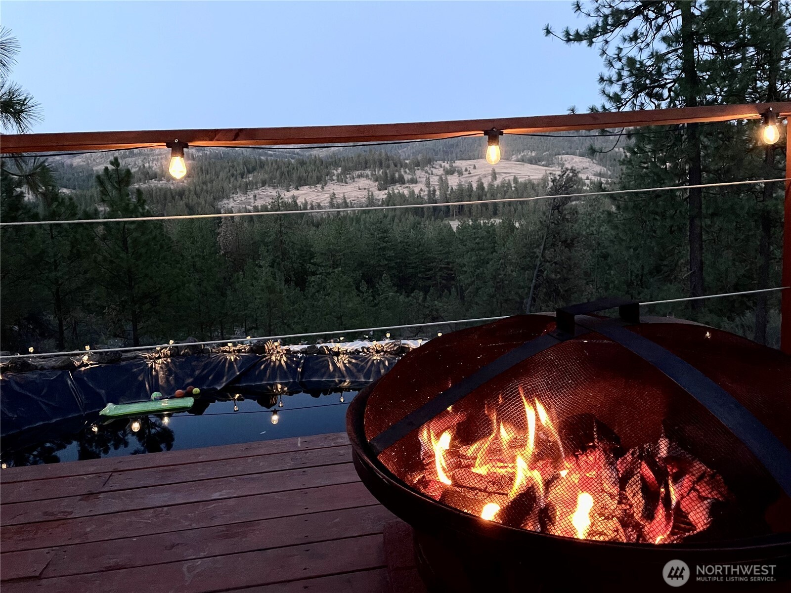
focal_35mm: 26
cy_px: 296
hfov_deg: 67.3
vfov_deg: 53.1
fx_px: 594
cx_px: 396
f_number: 1.6
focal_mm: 4.2
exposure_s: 1/30
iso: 1000
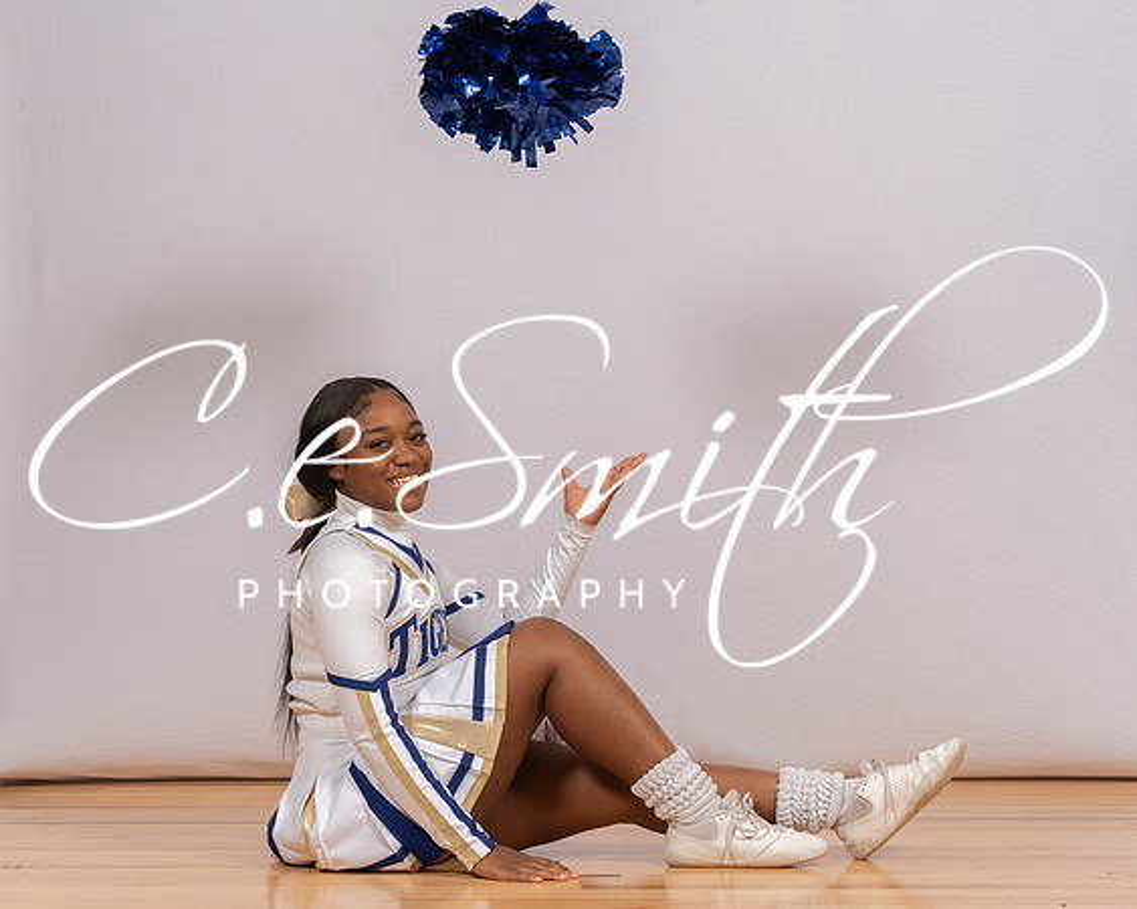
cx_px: 516
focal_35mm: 90
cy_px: 516
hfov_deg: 21.3
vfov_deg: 17.1
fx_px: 3022
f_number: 8
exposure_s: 1/250
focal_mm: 68
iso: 400
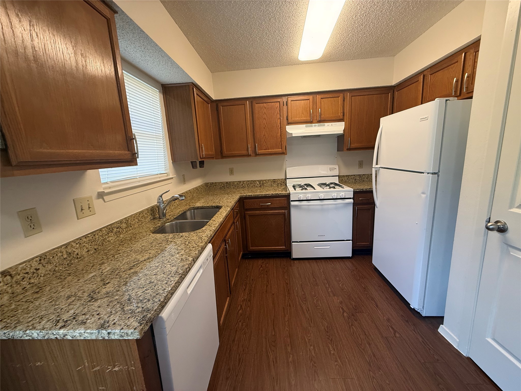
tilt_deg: -11.0
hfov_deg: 102.1
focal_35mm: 14
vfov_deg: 85.7
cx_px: 260
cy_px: 196
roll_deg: +3.4
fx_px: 211
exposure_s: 1/60
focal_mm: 2.22
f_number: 2.2
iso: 200
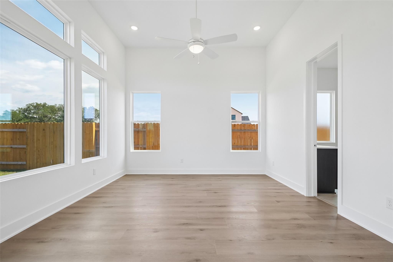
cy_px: 131
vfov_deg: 77.3
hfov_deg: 100.4
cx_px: 196
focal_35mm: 15
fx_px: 164
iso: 400
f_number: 8
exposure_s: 1/200
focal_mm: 10
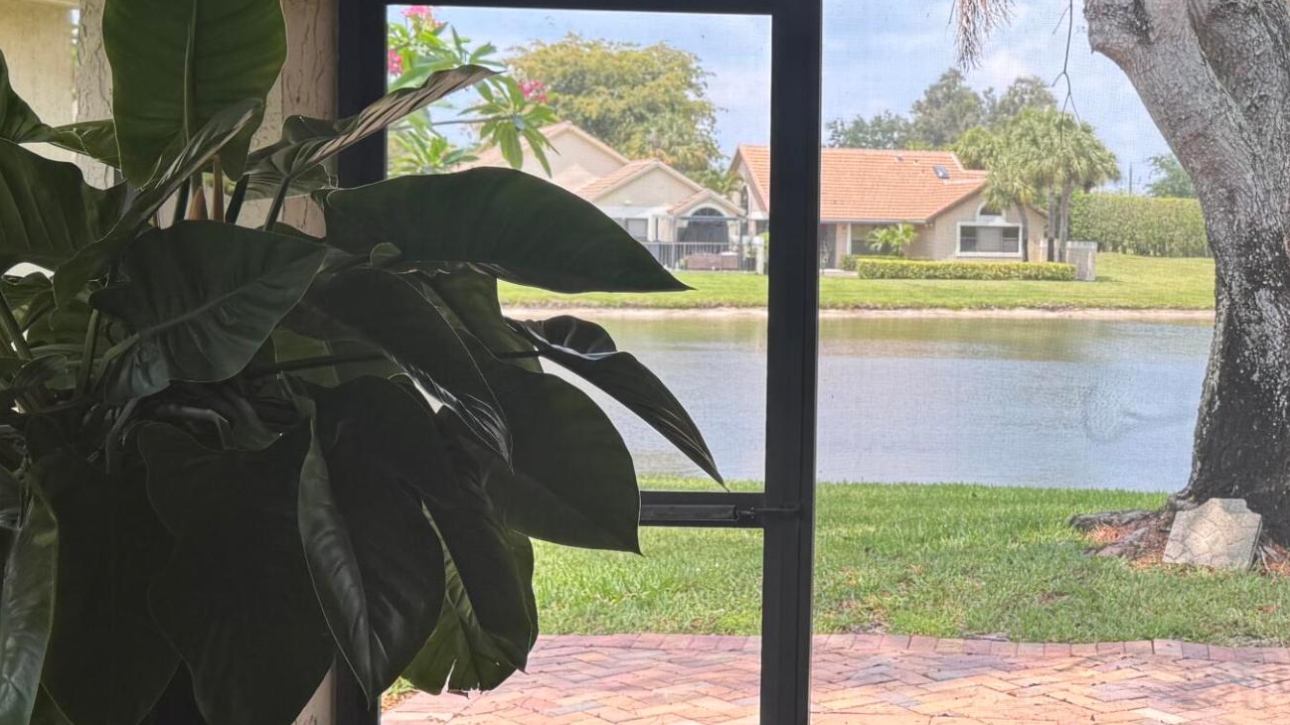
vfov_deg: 20.7
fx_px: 1984
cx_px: 1088
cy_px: 282
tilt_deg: -0.9
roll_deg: -1.6
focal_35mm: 58
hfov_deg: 34.6
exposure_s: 1/518
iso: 80
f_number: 1.78
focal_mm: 6.76
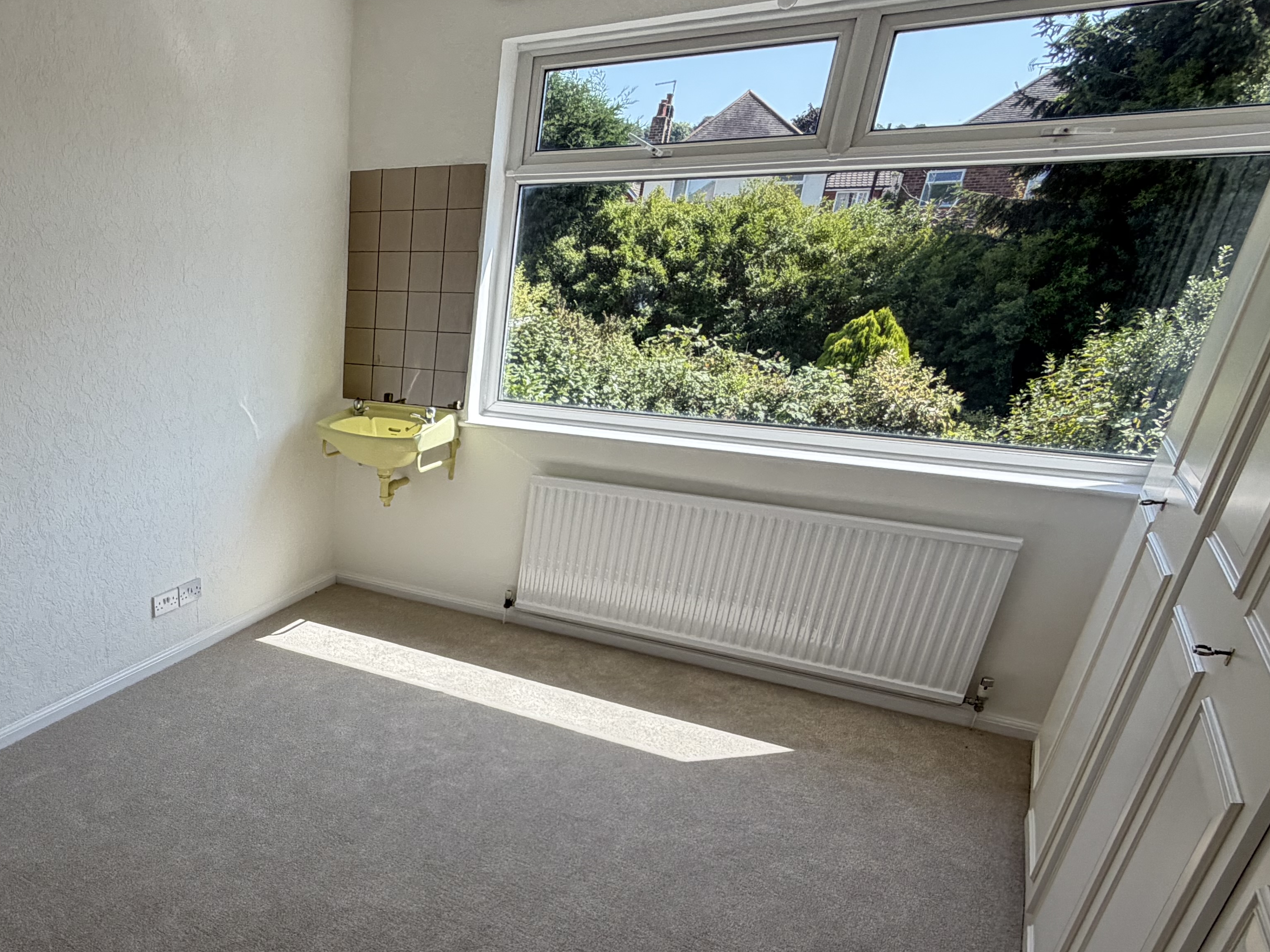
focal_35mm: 26
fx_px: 954
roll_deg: +1.1
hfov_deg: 61.4
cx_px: 242
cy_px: 713
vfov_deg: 50.9
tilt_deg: -25.2
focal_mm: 2.22
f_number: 2.2
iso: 50
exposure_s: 1/344
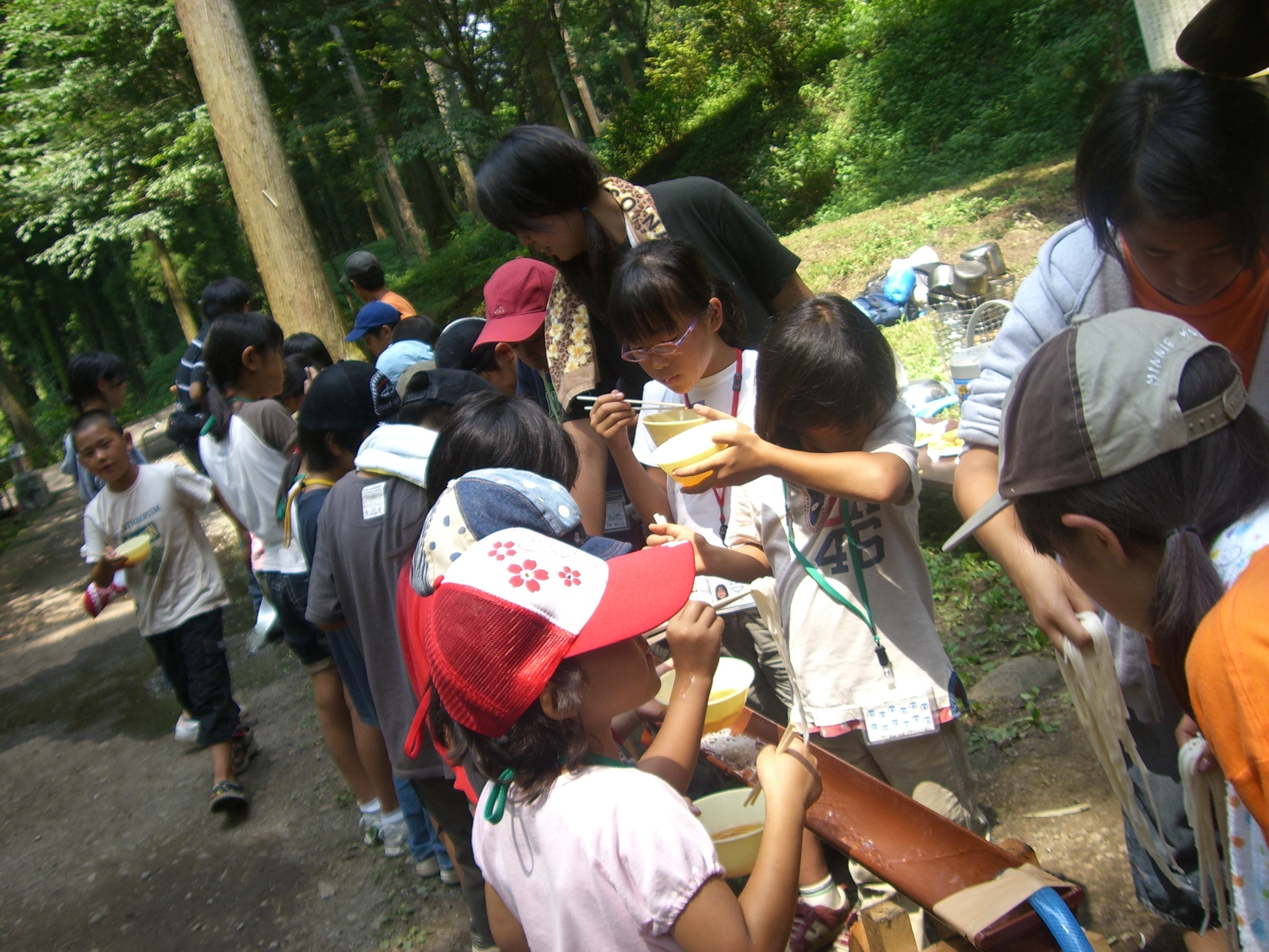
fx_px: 1393
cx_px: 634
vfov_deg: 37.7
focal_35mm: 38
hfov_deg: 49.0
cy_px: 476
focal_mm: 6.2
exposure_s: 1/200
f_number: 2.7
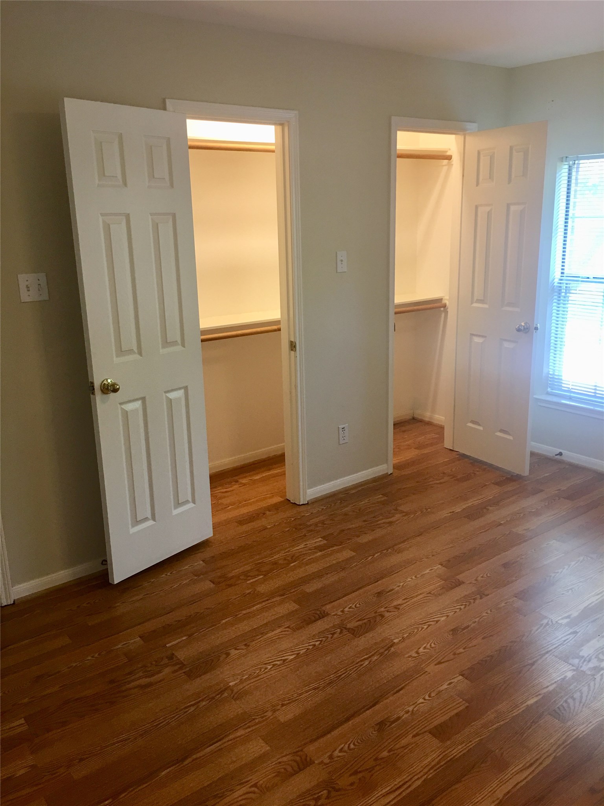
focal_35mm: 29
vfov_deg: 61.7
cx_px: 302
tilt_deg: -14.2
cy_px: 403
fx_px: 675
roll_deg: +1.0
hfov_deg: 48.2
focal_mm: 4.15
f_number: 2.2
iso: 40
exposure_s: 1/15
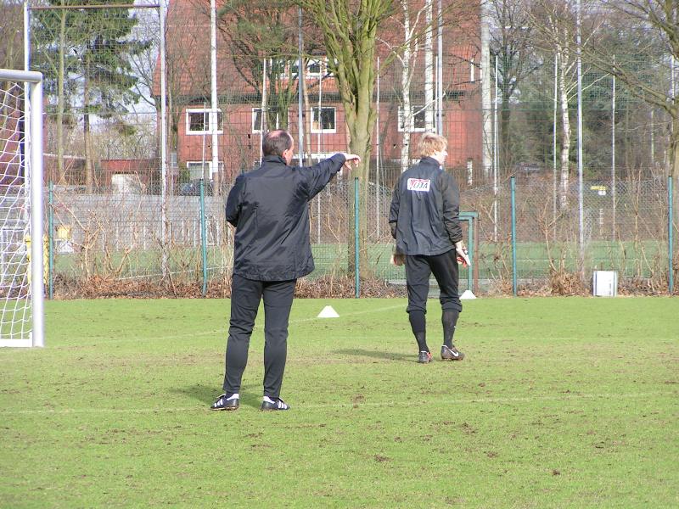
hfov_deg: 8.8
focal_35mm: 226
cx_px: 340
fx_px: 4433
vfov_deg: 6.6
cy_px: 254
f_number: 4.5
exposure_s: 1/200
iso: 50
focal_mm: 34.5
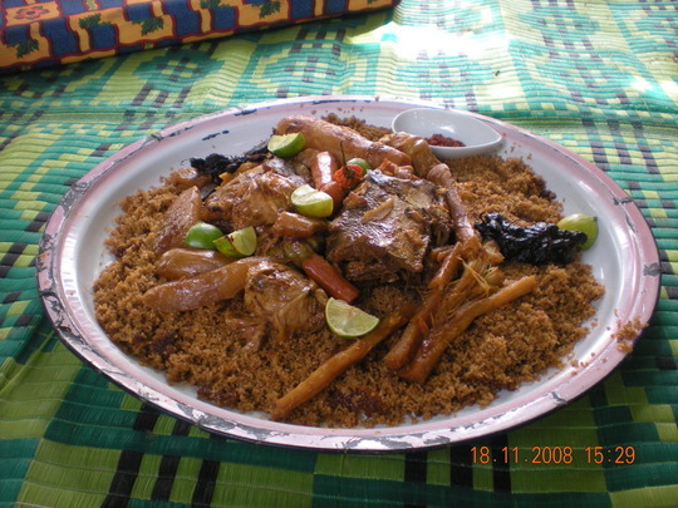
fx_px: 744
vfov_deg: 37.7
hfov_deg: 49.0
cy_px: 254
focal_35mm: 38
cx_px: 339
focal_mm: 6.3
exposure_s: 1/60.7
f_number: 3.1
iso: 159
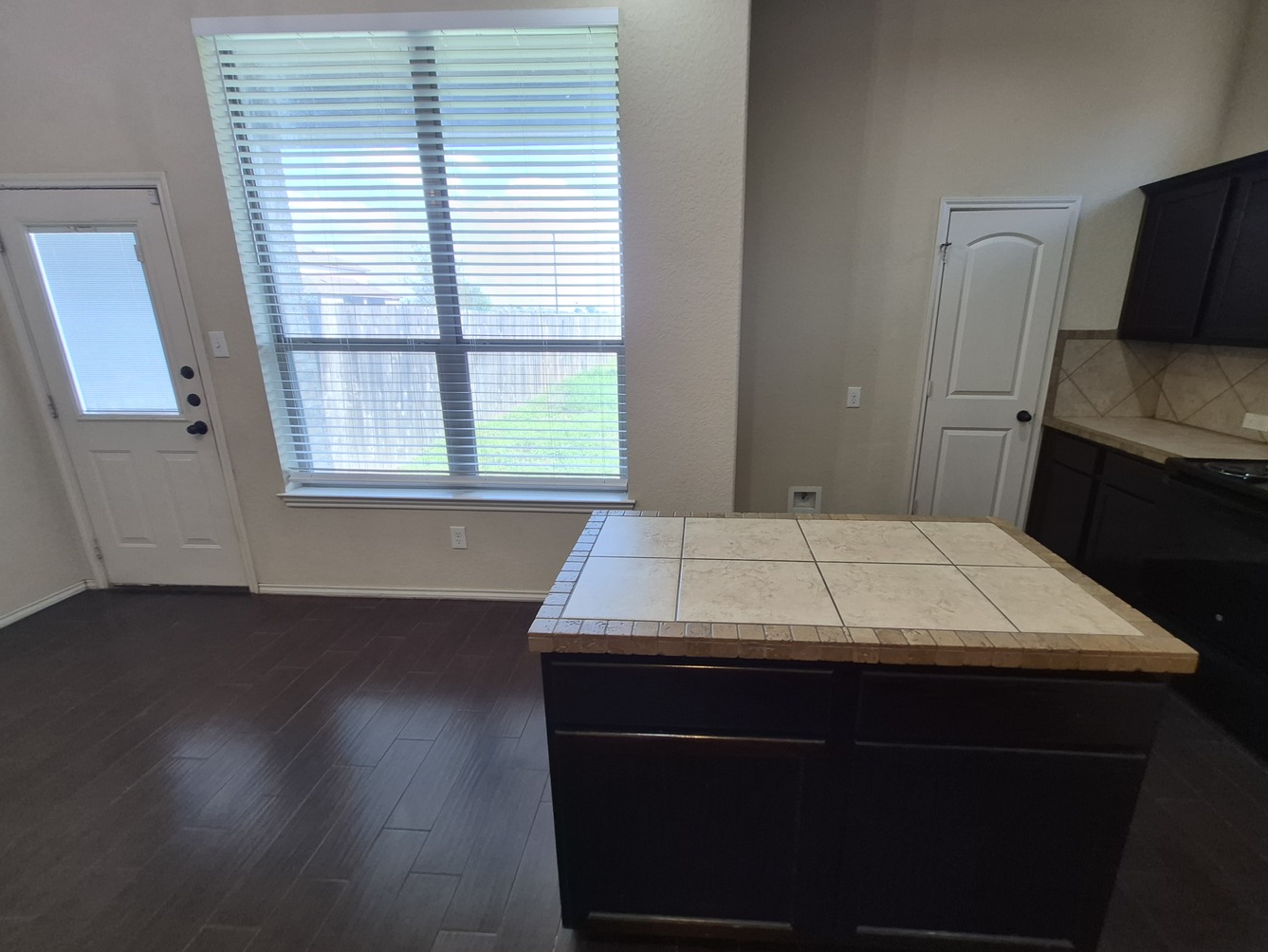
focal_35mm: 14
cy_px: 453
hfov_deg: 101.9
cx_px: 679
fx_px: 513
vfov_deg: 85.6
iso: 80
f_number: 2.2
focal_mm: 1.74
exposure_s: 1/60
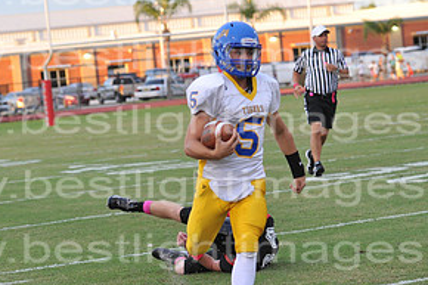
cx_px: 218
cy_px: 220
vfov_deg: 7.6
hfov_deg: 11.4
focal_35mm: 180
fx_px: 2139
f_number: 3.5
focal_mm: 90
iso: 1250
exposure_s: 1/500
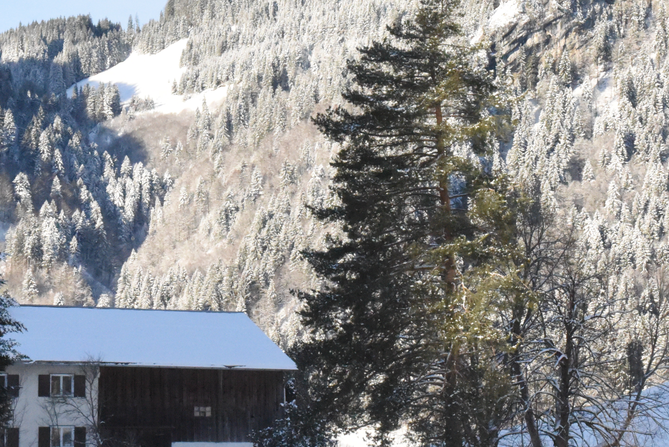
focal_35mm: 118
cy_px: 224
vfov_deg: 11.6
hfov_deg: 17.3
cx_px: 201
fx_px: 2193
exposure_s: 1/1000
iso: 8000
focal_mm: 45
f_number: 20
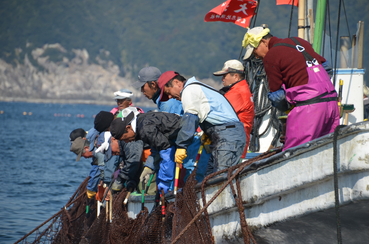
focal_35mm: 278
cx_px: 184
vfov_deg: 4.9
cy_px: 122
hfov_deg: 7.4
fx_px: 2838
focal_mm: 185
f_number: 7.1
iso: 100
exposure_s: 1/400
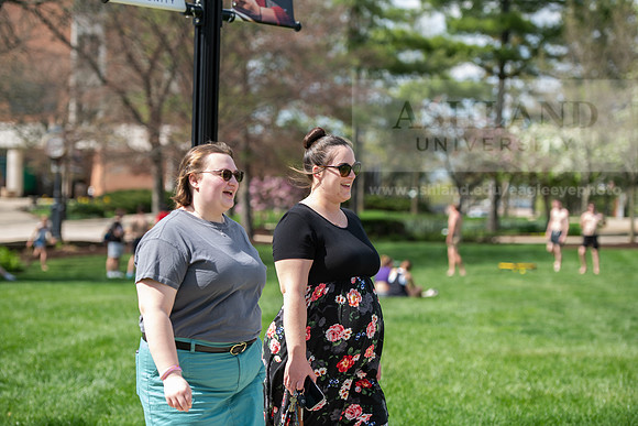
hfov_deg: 20.8
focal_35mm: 98
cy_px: 213
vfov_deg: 14.0
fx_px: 1737
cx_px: 319
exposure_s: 1/400
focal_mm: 98
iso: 100
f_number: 3.2
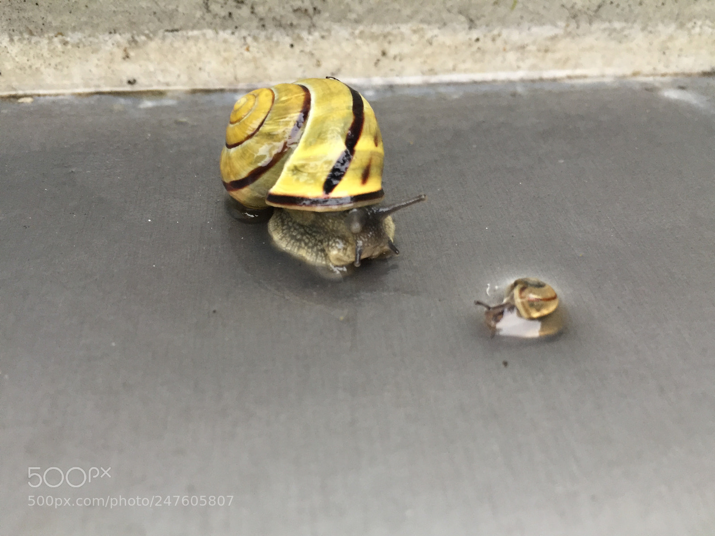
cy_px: 268
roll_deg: -2.5
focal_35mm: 29
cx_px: 358
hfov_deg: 61.7
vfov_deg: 48.2
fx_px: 599
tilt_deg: -39.6
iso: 125
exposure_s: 1/33
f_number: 2.2
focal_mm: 4.15
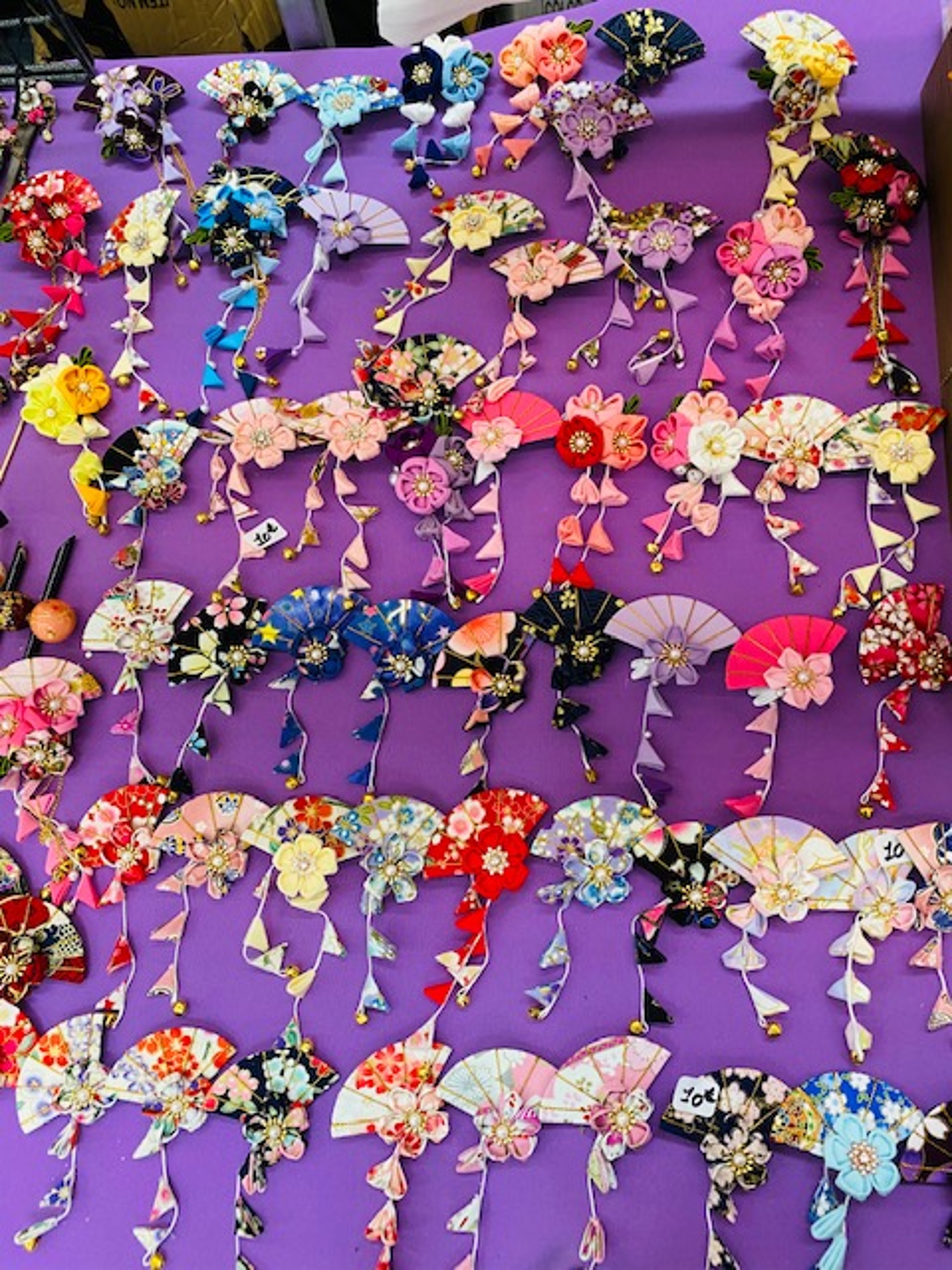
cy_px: 635
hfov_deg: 53.1
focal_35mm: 26
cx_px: 476
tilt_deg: -75.4
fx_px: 953
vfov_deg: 67.3
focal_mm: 4.25
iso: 125
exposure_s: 1/50
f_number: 1.8
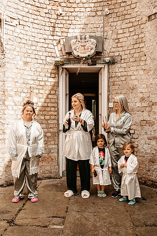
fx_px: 229
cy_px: 118
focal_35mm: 35
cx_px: 78
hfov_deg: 37.9
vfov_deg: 54.4
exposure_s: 1/200
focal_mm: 35
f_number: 5
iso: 100
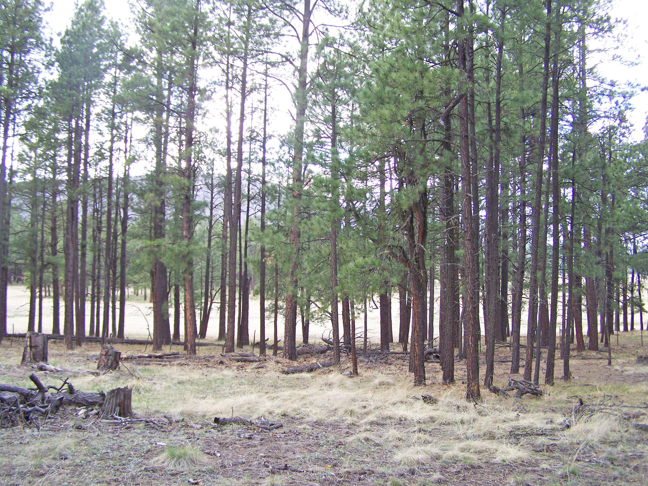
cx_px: 324
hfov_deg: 49.0
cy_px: 243
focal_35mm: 38
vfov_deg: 37.7
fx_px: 711
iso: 64
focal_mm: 6.3
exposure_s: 1/60
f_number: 2.8
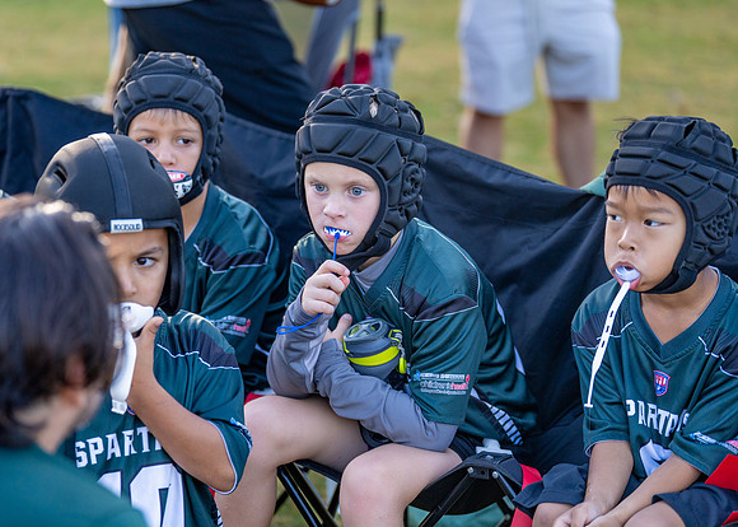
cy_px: 266
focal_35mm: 102
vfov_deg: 14.0
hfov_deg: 19.5
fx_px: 2144
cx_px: 319
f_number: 2.8
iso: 250
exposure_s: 1/1000
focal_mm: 91
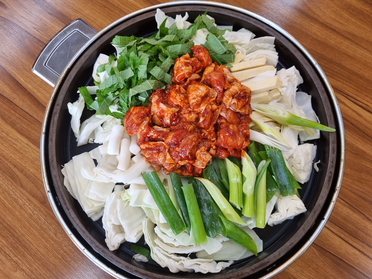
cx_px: 186
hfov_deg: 67.3
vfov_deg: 53.1
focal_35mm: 26
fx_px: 279
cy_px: 140
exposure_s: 1/120
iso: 64
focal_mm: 5.4
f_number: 1.8
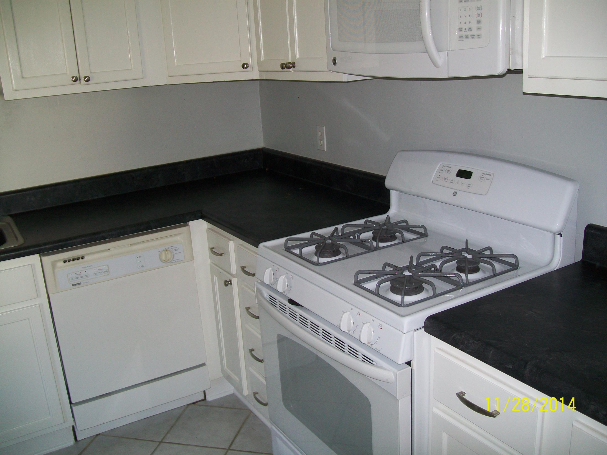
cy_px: 228
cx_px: 304
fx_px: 596
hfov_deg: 54.0
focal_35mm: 34
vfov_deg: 41.8
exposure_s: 1/60
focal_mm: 6.1
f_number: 2.7
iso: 64
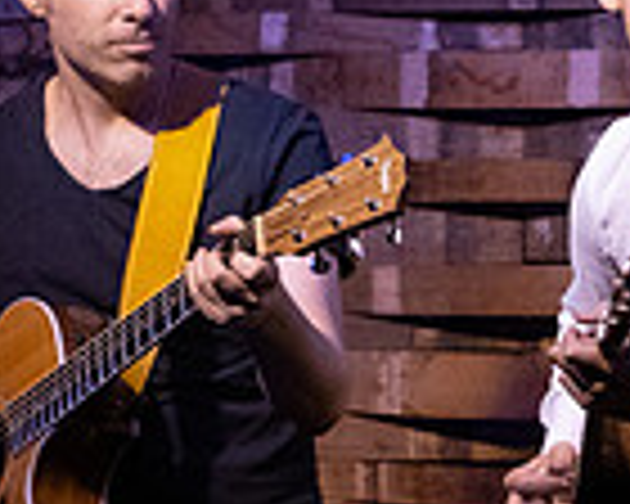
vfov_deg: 3.0
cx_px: 459
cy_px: 88
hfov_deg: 3.8
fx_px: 9584
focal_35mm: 514
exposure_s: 1/200
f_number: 6.3
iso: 6400
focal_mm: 130
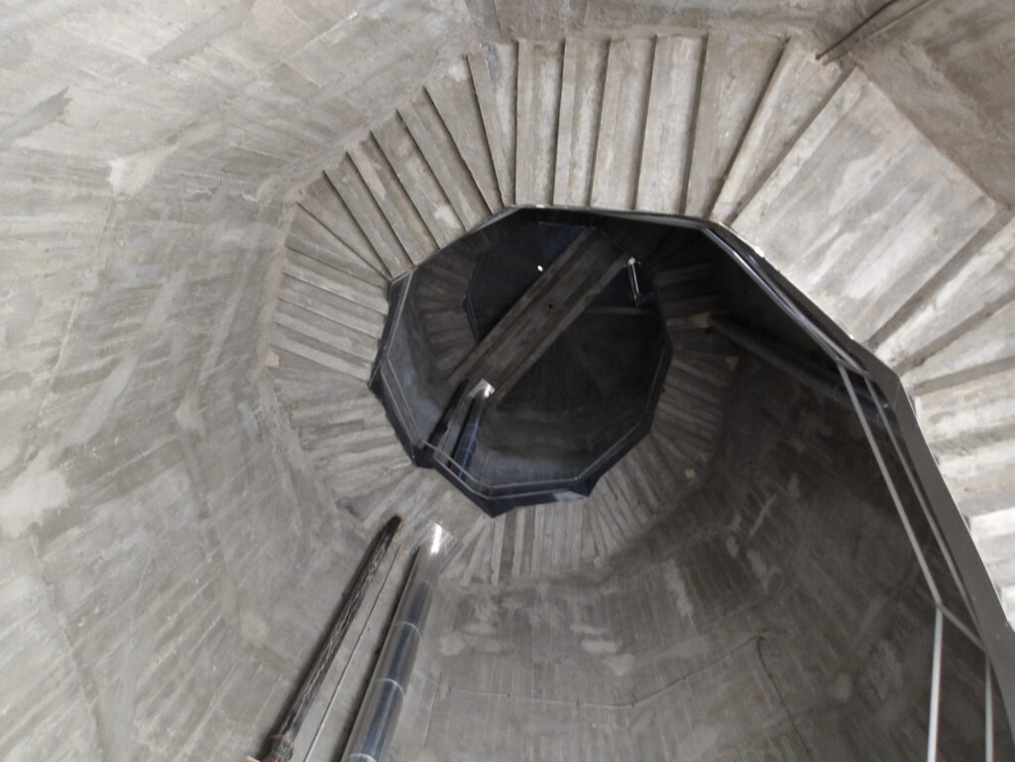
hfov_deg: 65.3
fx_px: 792
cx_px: 508
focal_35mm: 27
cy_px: 381
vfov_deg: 51.4
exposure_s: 1/15
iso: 455
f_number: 3
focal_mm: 4.9
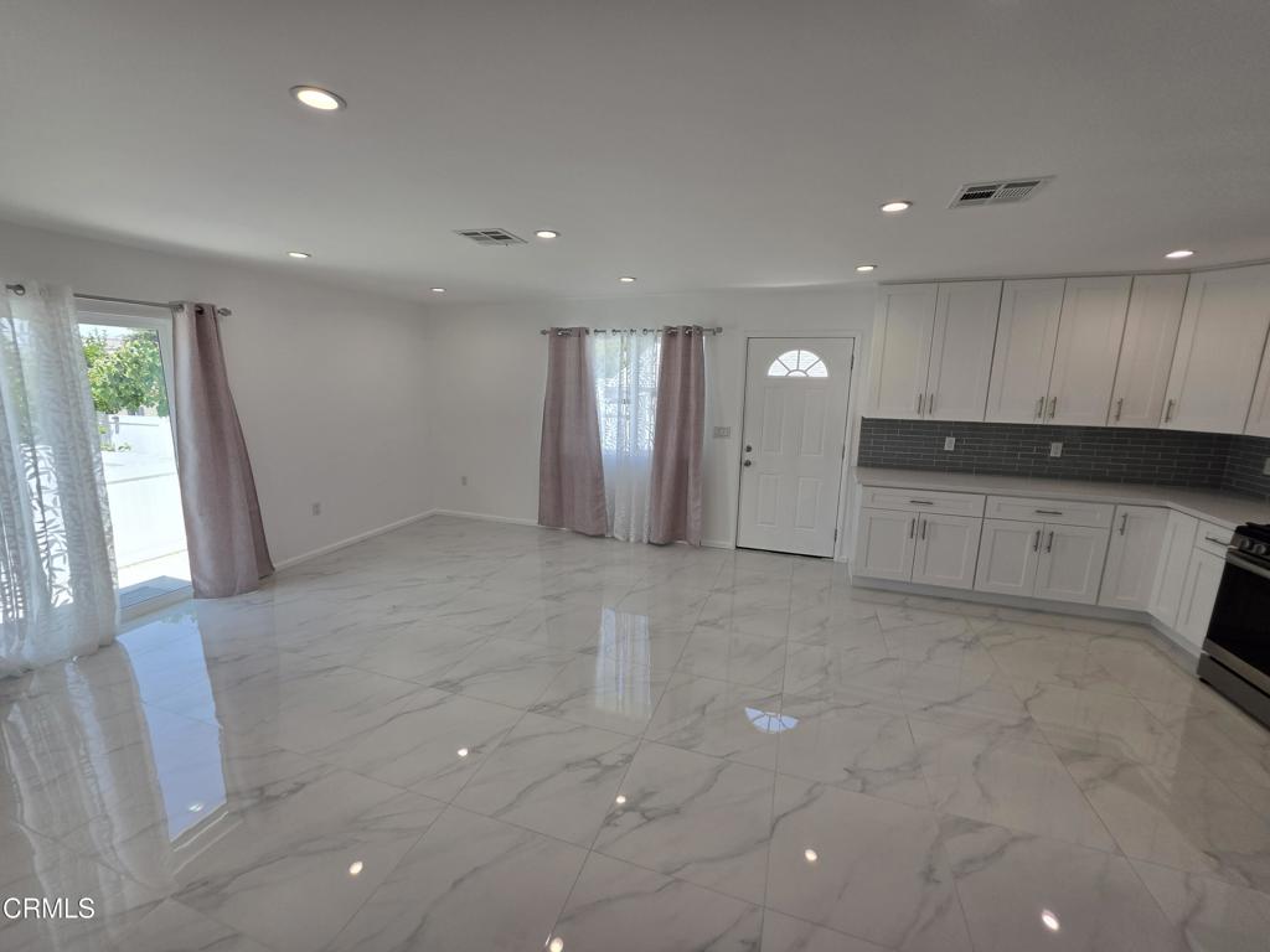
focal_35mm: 13
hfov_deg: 106.2
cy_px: 476
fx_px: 477
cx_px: 635
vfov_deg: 89.9
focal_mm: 2.2
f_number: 1.9
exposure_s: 1/249
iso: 32
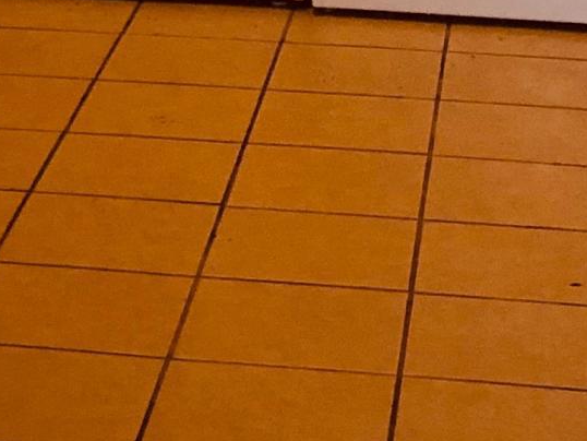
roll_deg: +0.1
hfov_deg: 12.6
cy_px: -320
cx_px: 105
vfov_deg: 9.1
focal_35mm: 156
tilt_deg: -8.8
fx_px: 2647
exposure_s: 1/8
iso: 100
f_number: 1.8
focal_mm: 3.99
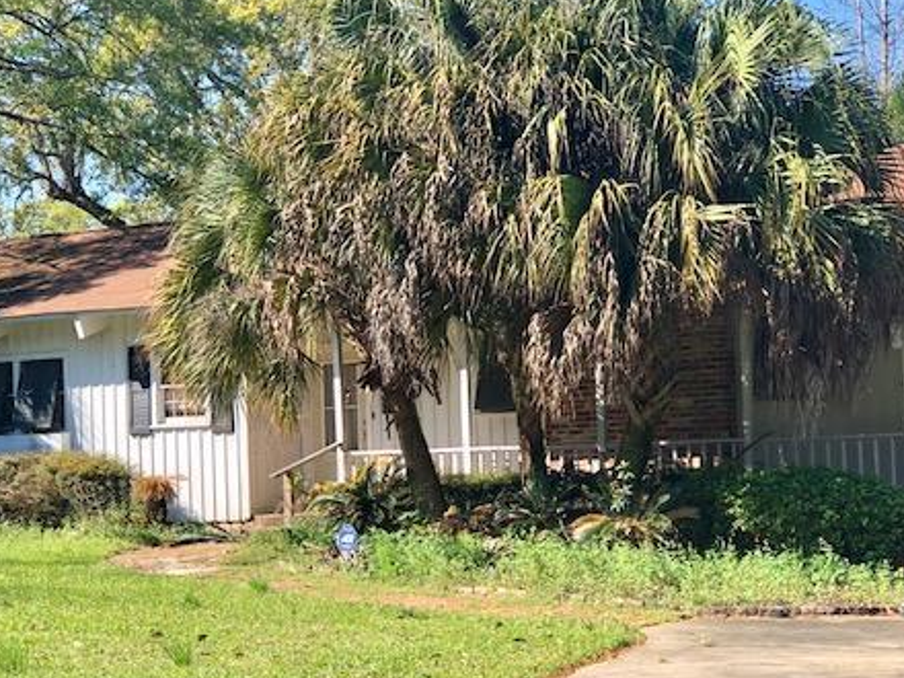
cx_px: 415
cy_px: 401
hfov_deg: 23.6
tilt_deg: +0.9
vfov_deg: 17.8
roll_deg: +1.7
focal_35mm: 83
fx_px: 2168
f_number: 2.8
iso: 20
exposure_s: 1/262
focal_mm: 6.6
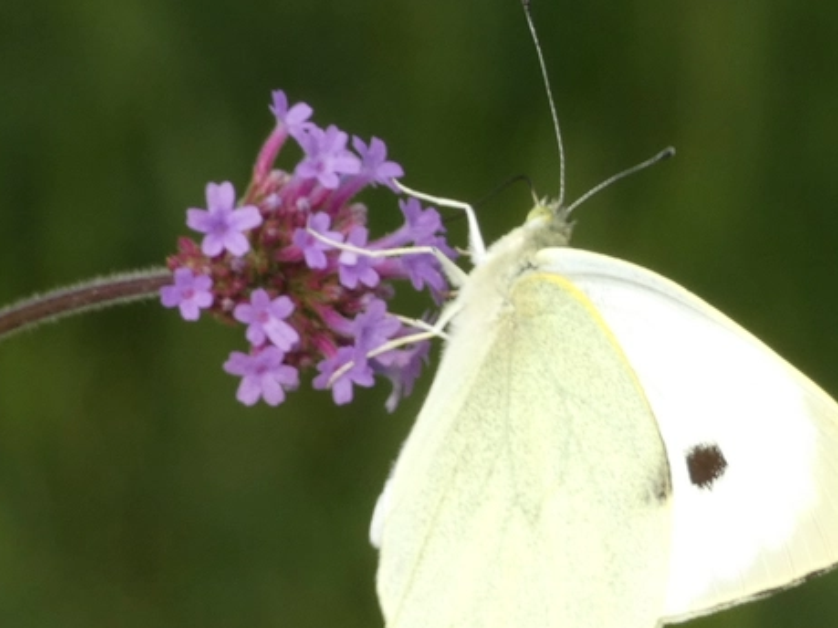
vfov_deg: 4.0
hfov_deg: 5.3
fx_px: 8979
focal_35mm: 371
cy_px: 349
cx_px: 502
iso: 125
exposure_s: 1/80
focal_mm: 47.6
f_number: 5.5
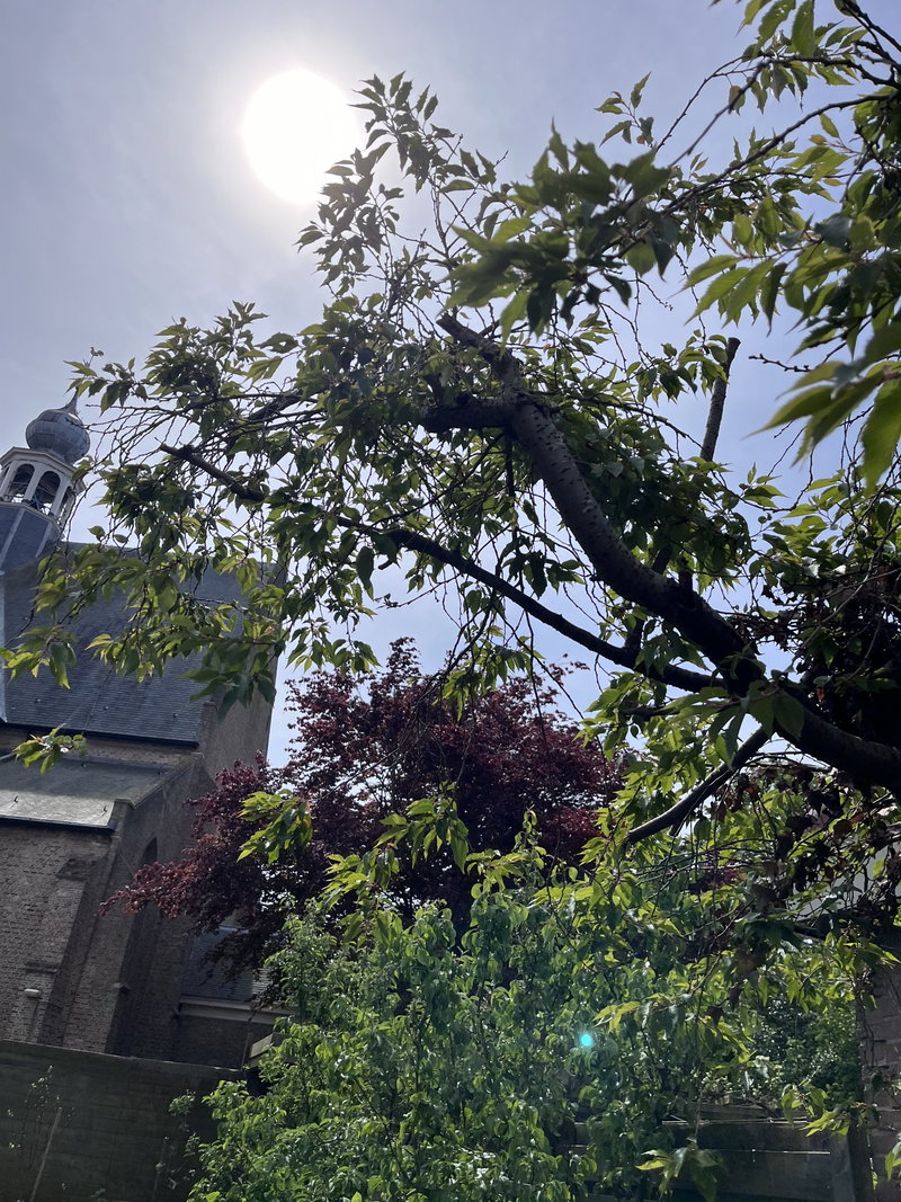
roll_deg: -7.0
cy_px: 601
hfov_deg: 53.1
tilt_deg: +30.7
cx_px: 450
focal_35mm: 26
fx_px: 902
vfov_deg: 67.3
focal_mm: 5.1
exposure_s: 1/8403
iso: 50
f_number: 1.6
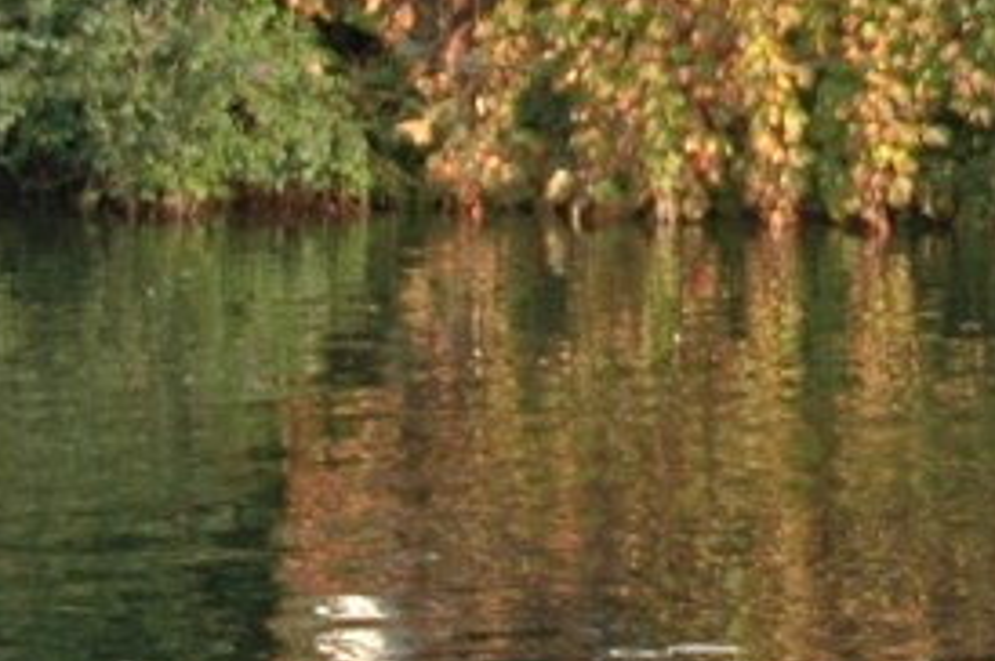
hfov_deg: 9.9
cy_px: 18
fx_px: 5288
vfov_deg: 7.1
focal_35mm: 192
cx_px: 2044
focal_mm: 25
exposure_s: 1/400
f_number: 3.8
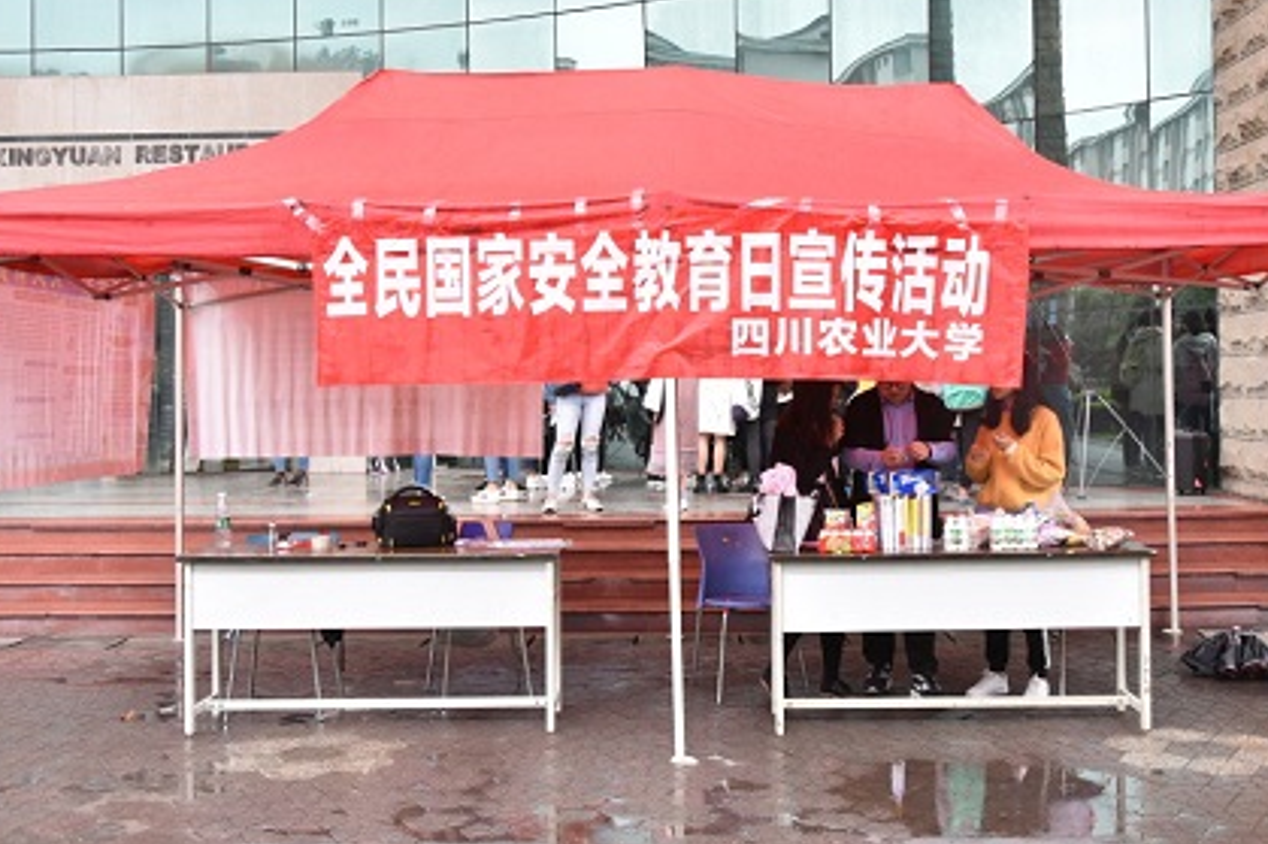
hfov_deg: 45.4
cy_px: 361
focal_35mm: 43
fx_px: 1514
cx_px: 663
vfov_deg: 31.1
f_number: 6.3
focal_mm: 24
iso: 1000
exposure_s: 1/250
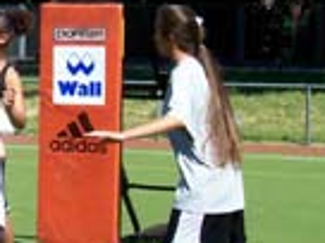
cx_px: -60
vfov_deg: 8.4
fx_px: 1652
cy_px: 69
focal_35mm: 176
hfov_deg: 11.0
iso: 80
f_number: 6.1
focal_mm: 8.7
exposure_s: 1/319
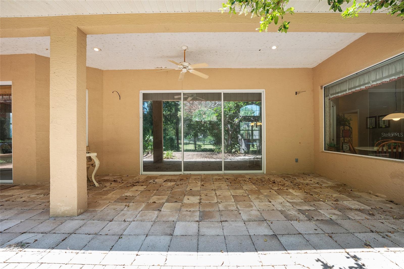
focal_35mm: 14
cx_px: 202
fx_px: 157
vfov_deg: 81.2
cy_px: 134
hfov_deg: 104.3
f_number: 7.1
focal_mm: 14
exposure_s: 1/100
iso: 400
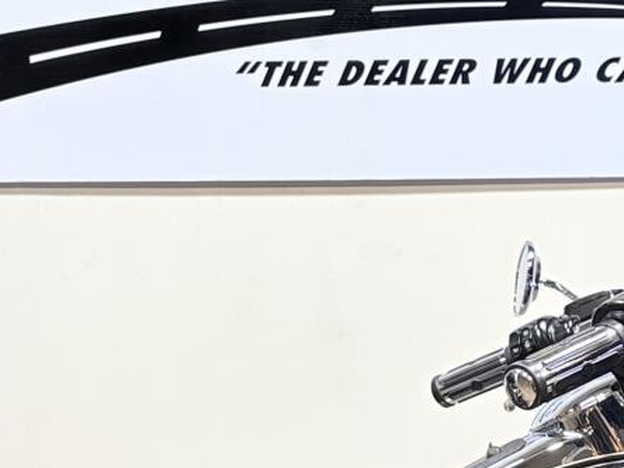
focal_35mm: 117
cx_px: 193
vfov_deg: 12.6
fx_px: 2109
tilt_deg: -9.2
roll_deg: +0.7
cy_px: 367
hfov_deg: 16.8
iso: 40
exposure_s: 1/120
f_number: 1.6
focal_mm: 5.96
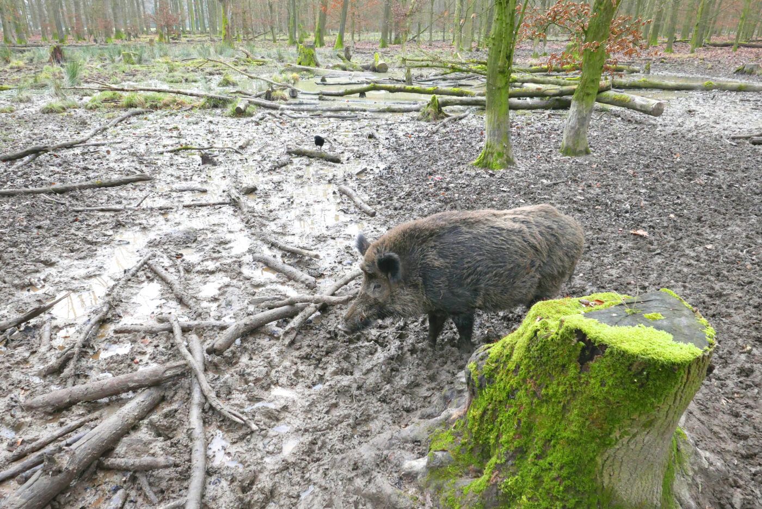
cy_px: 254
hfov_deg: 73.7
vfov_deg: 53.2
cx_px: 381
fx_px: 508
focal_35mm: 24
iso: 800
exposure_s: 1/125
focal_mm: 10.9
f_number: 5.6
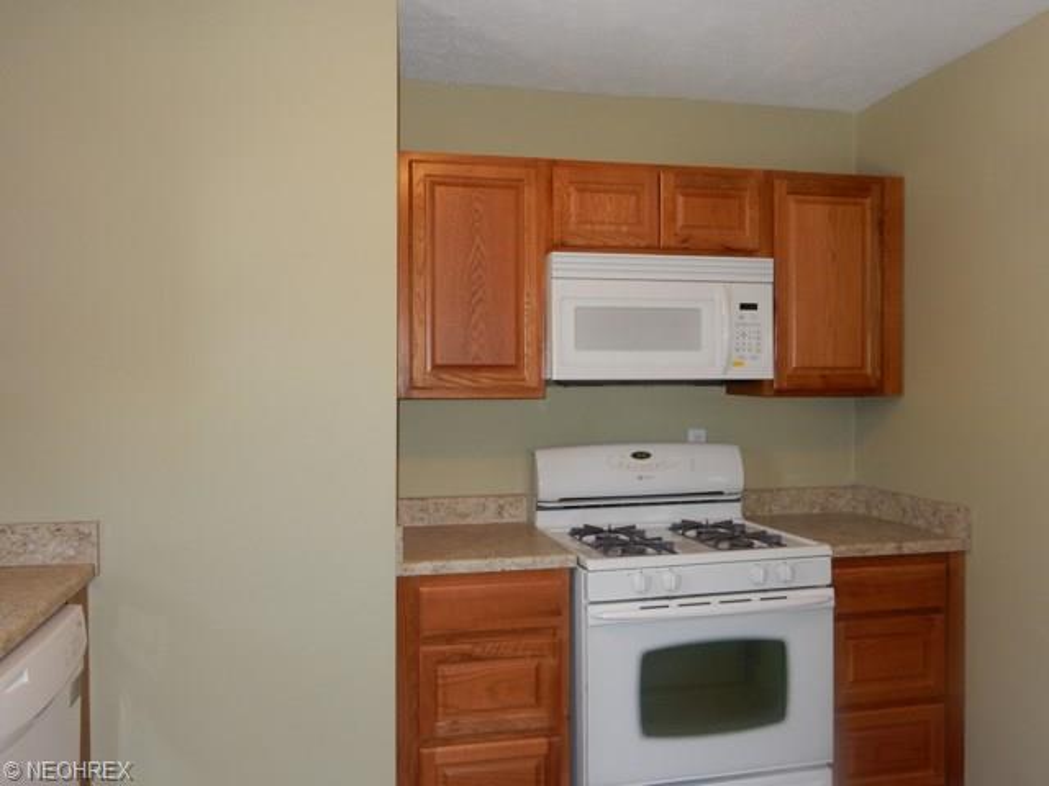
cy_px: 393
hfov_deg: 60.0
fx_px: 909
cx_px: 524
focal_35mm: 30
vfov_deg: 46.8
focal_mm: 5.4
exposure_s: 1/30
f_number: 4.5
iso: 200
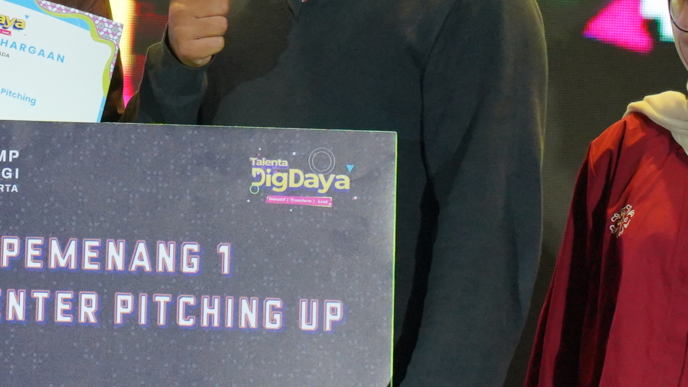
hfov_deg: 8.1
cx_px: 86
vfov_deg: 4.5
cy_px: -1
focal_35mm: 267
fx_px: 4871
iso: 2500
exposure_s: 1/500
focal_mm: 67
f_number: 2.8
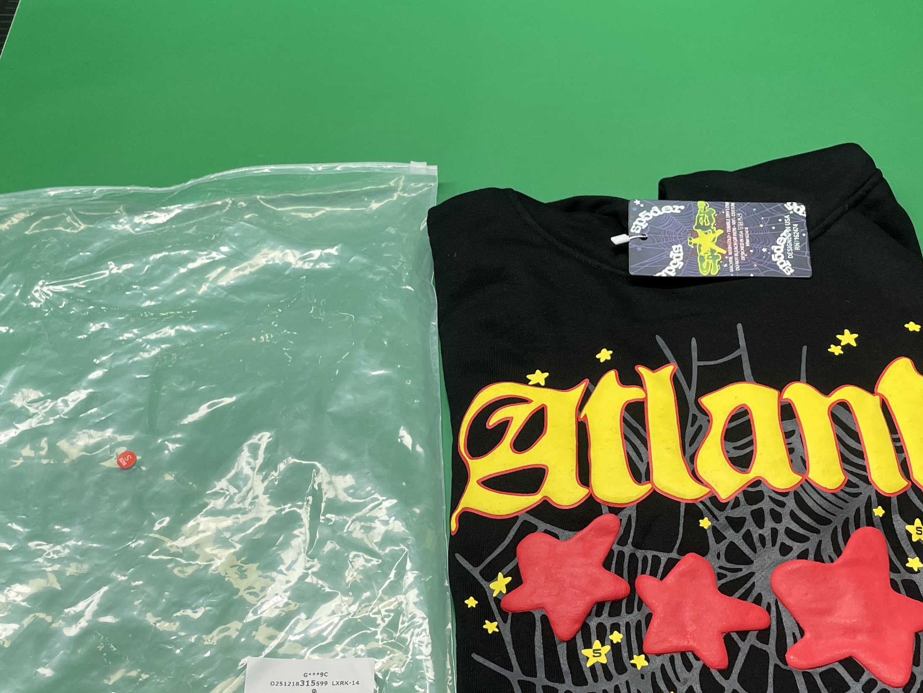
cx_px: 392
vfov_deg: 30.3
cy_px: 370
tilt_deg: -48.7
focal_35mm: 48
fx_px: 1280
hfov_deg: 39.6
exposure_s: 1/121
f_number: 1.6
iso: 80
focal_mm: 4.2
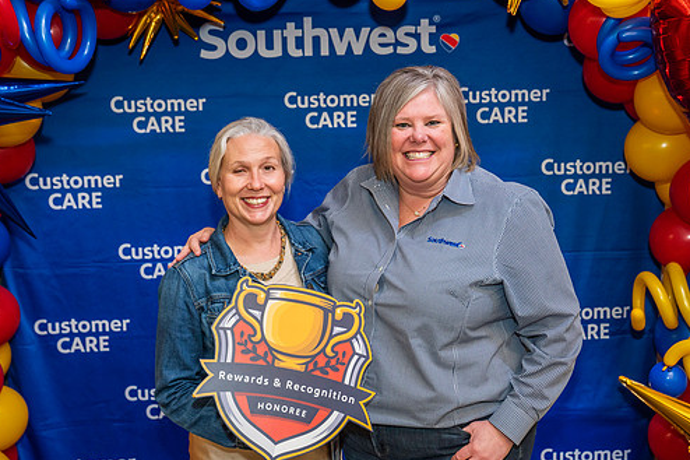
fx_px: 900
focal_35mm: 47
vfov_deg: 28.6
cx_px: 362
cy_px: 230
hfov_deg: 41.9
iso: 1250
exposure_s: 1/160
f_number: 4
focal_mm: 40
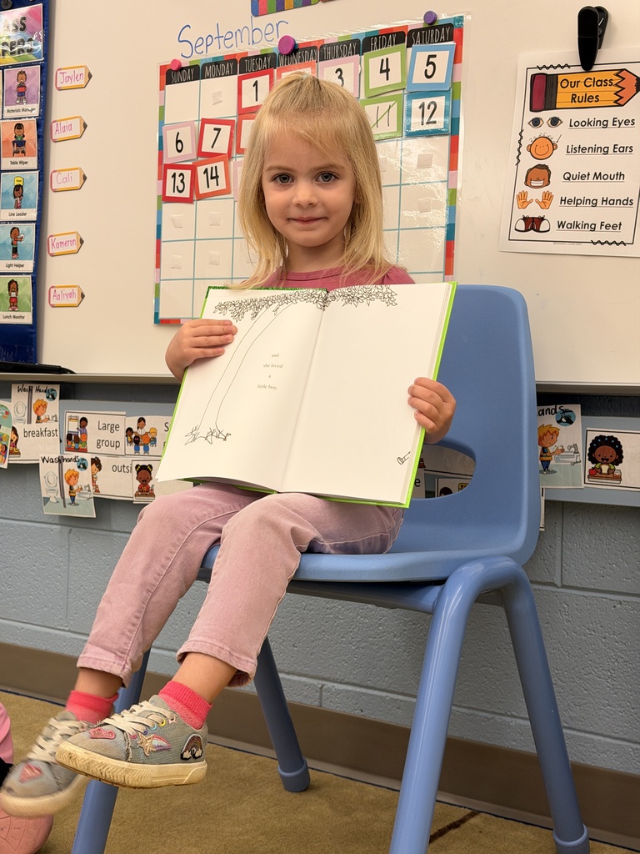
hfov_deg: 30.3
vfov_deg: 39.7
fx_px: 1183
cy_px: 427
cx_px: 320
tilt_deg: -1.9
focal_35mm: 48
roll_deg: -0.8
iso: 80
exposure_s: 1/50
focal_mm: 6.76
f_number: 1.78
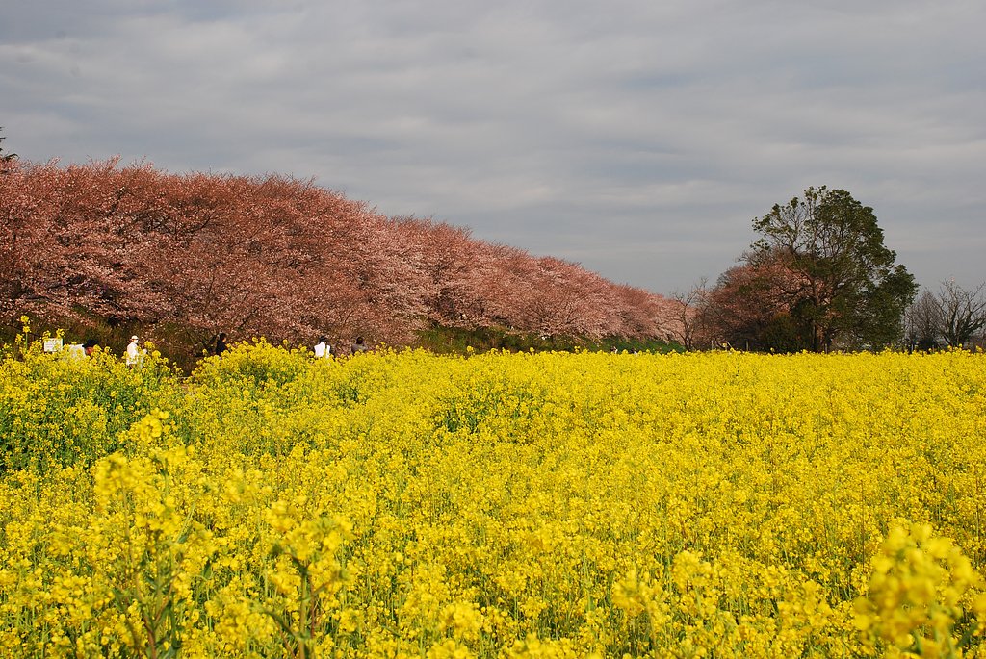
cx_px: 493
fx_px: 1439
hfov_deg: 37.8
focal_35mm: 52
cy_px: 330
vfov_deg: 25.8
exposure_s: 1/160
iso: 100
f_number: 11
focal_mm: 35
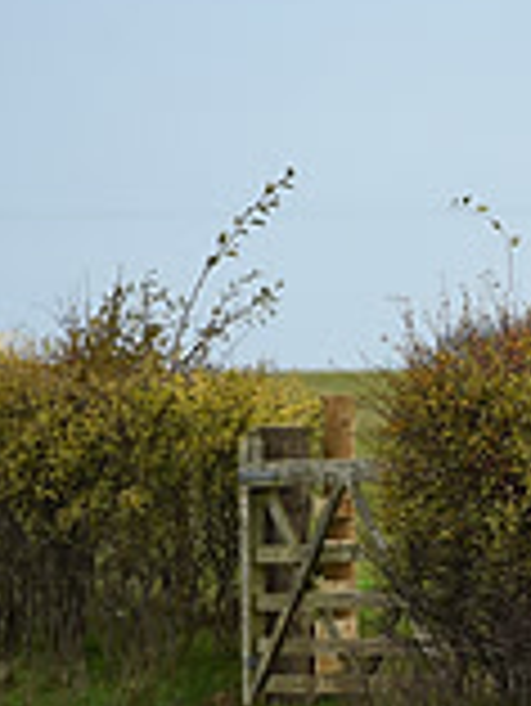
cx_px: 1012
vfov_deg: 2.8
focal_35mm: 709
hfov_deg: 2.1
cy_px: 405
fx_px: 14482
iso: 1250
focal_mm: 200
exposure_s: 1/1000
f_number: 5
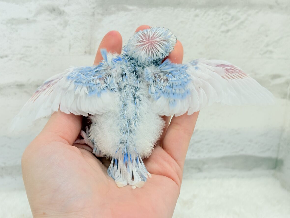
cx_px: 147
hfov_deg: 36.2
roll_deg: -2.5
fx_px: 444
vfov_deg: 27.5
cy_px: 108
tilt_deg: -17.4
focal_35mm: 53
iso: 64
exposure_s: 1/100
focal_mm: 5.96
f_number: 1.6
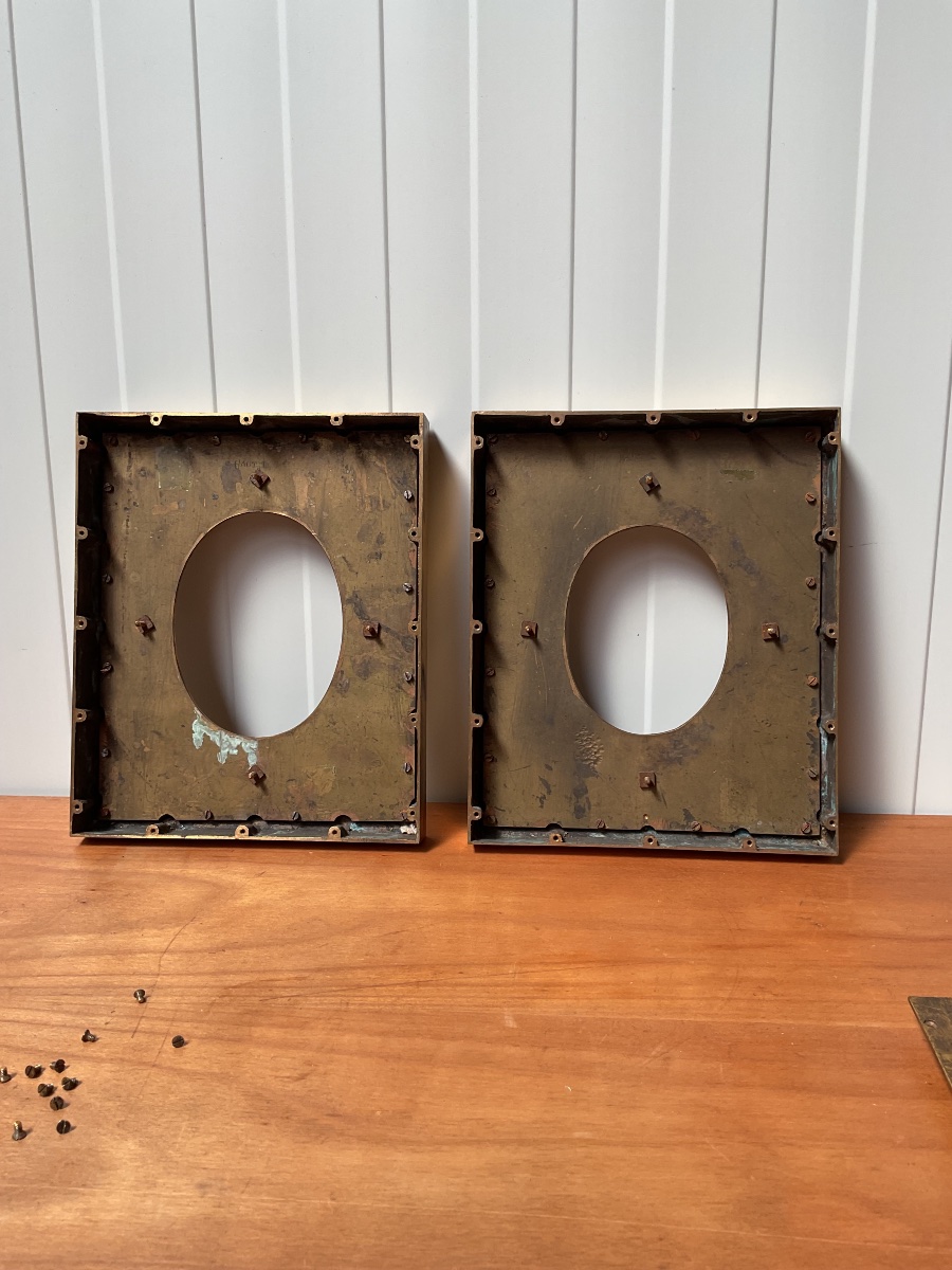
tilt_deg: -13.0
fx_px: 1063
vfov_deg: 61.7
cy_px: 635
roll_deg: +0.8
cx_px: 476
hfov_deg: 48.2
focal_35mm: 29
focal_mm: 3
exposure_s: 1/163
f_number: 1.8
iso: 16
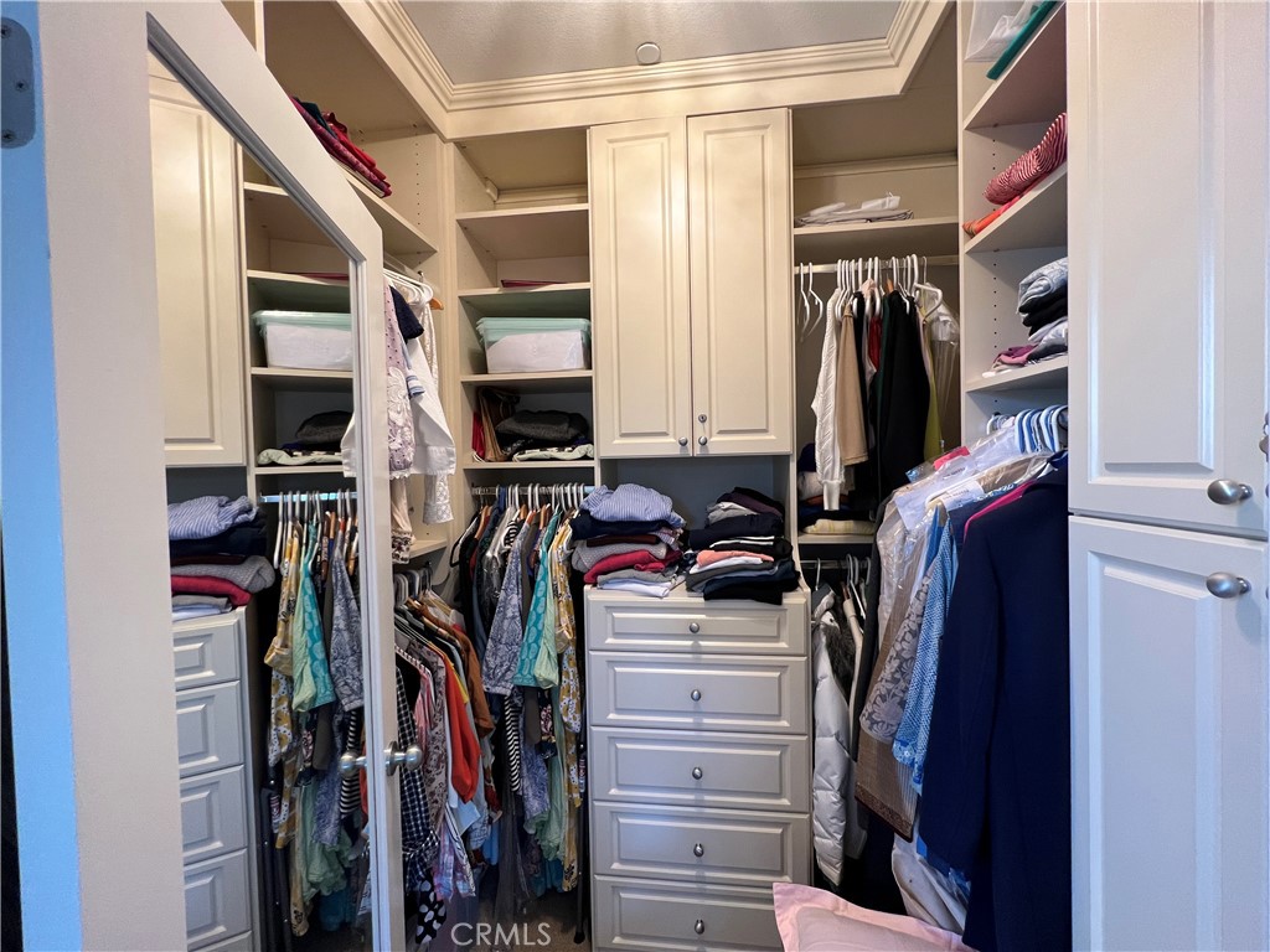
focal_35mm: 13
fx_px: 477
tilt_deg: -1.0
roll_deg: +1.0
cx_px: 635
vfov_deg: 89.9
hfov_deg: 106.2
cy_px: 476
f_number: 1.8
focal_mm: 1.57
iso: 200
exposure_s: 1/60
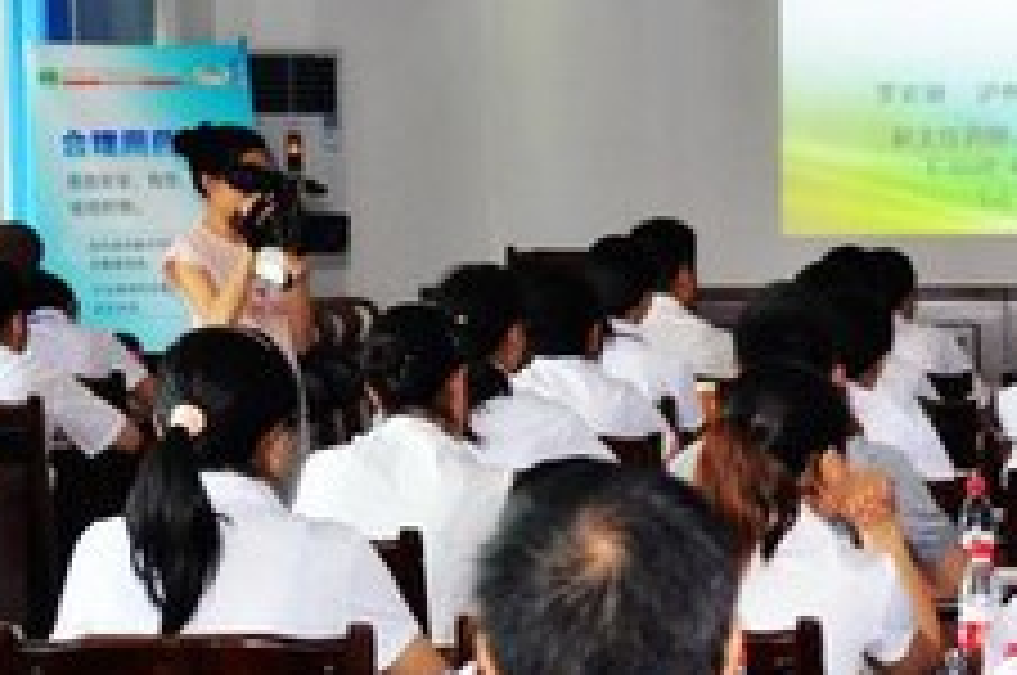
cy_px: 403
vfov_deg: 8.6
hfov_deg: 12.8
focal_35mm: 159
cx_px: 990
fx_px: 4485
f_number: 4.2
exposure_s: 1/60
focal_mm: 48
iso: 800
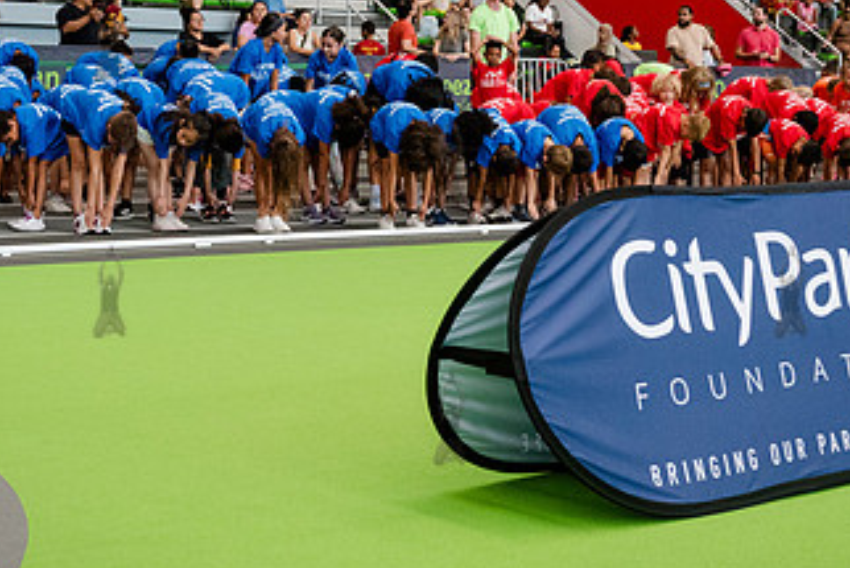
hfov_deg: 25.0
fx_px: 1913
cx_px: 449
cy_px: 162
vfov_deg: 16.8
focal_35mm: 81
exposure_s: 1/1000
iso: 6400
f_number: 4
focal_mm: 45
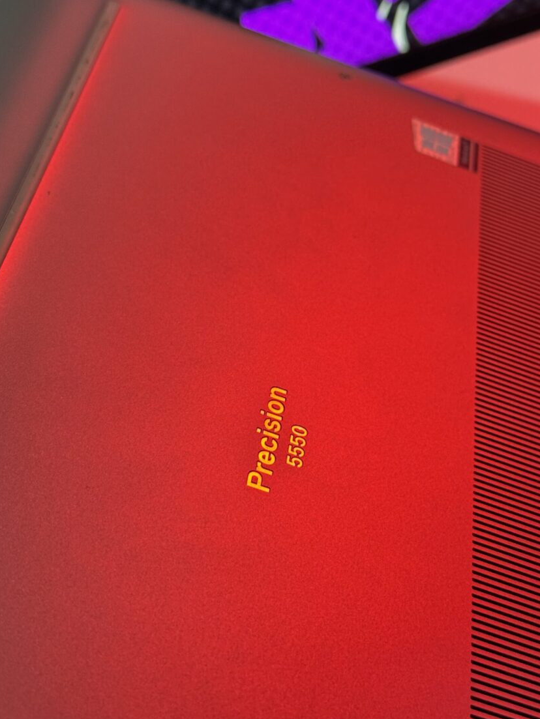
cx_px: 271
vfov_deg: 33.2
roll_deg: +12.7
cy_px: 320
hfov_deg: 25.2
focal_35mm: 58
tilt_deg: -37.7
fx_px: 1206
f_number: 1.78
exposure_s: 1/51
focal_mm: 6.76
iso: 250
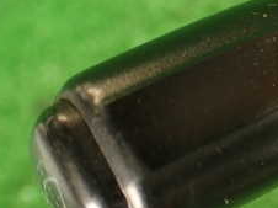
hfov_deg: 21.4
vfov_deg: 17.2
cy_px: 38
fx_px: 682
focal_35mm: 85
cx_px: 337
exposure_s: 1/60
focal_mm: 5.79
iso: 200
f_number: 2.4
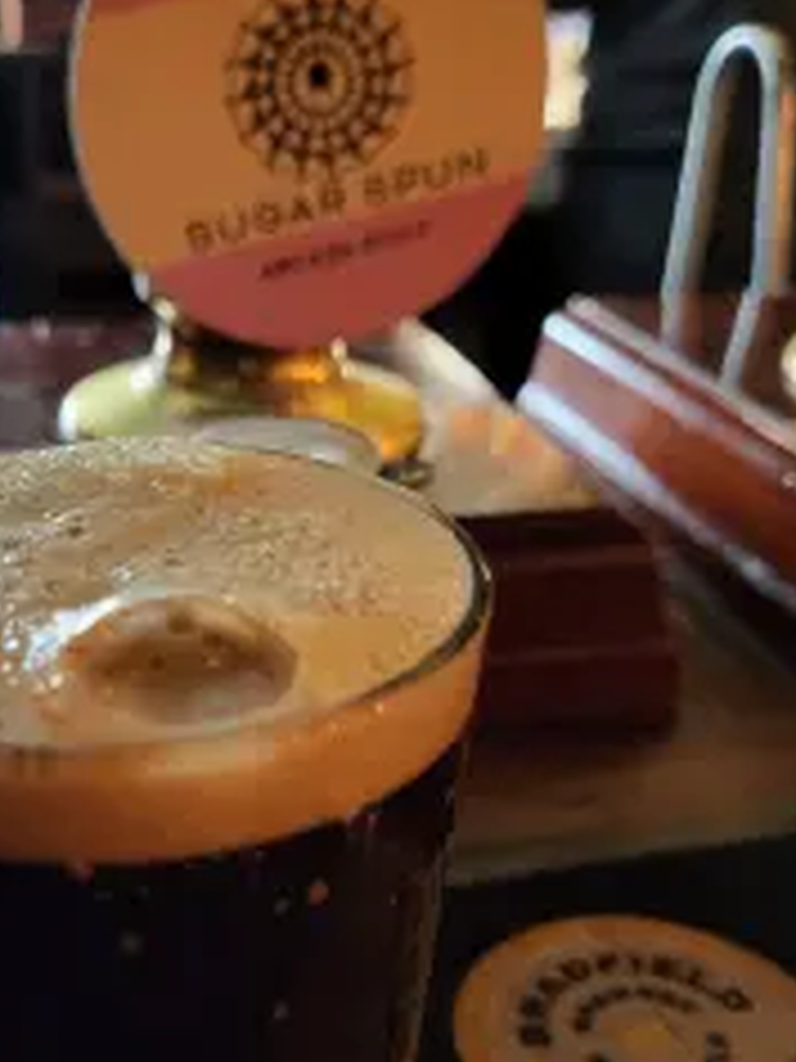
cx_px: 229
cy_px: 670
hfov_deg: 32.4
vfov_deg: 42.6
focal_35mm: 44
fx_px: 1349
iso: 800
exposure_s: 1/25
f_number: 1.8
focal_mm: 5.4
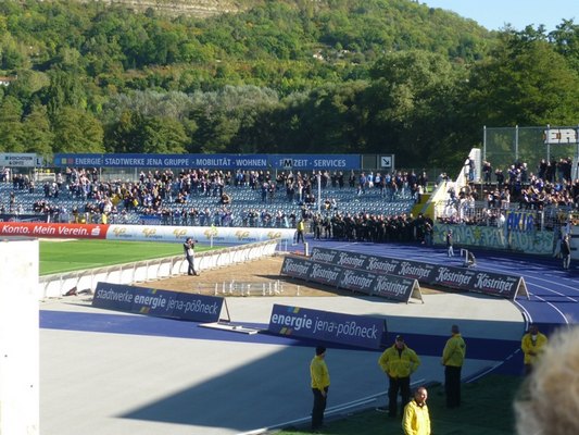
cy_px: 218
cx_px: 290
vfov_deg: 21.3
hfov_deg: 28.2
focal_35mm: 69
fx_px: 1154
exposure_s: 1/320
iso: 80
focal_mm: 11.4
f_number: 3.9
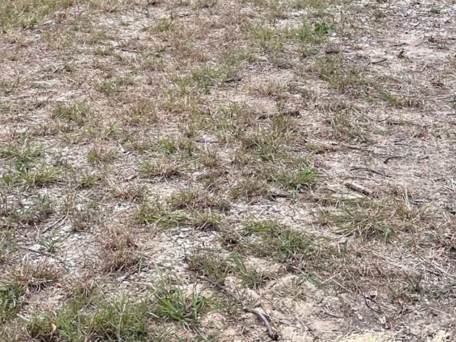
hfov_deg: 25.0
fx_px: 1028
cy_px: 45
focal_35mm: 78
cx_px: 239
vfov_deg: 18.6
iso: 80
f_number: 1.78
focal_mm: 6.86
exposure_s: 1/879
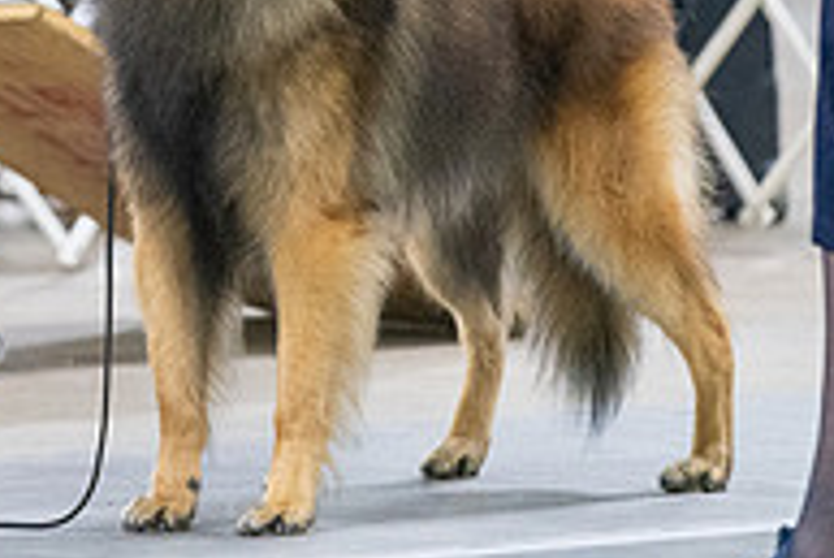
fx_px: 11638
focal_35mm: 502
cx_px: 82
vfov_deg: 2.7
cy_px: -249
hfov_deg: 4.1
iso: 8000
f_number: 2.8
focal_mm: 167
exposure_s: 1/250
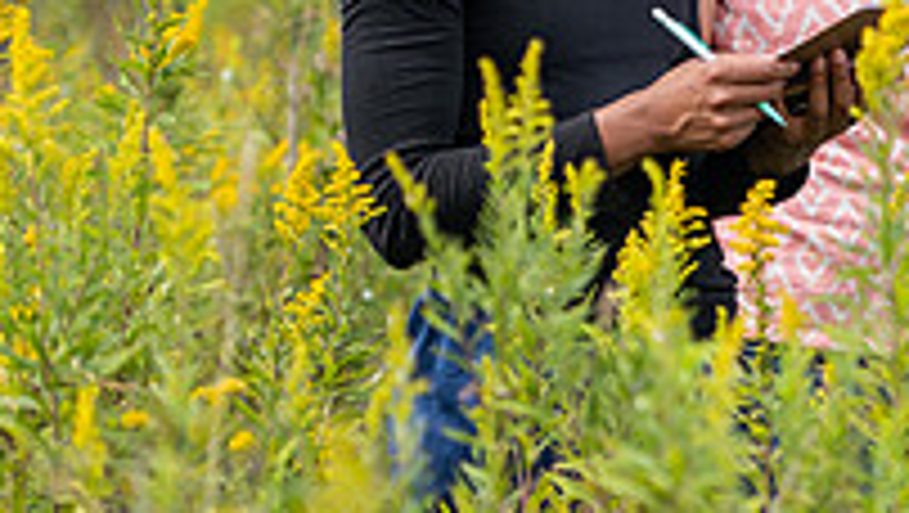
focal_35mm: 286
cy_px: -47
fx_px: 6899
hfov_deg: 7.5
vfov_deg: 4.3
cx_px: 1012
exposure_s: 1/320
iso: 64
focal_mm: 95
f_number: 3.2
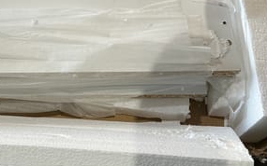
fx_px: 378
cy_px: 78
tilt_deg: -61.4
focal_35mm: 52
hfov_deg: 38.7
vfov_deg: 24.9
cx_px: 108
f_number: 1.8
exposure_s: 1/50
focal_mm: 3
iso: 64
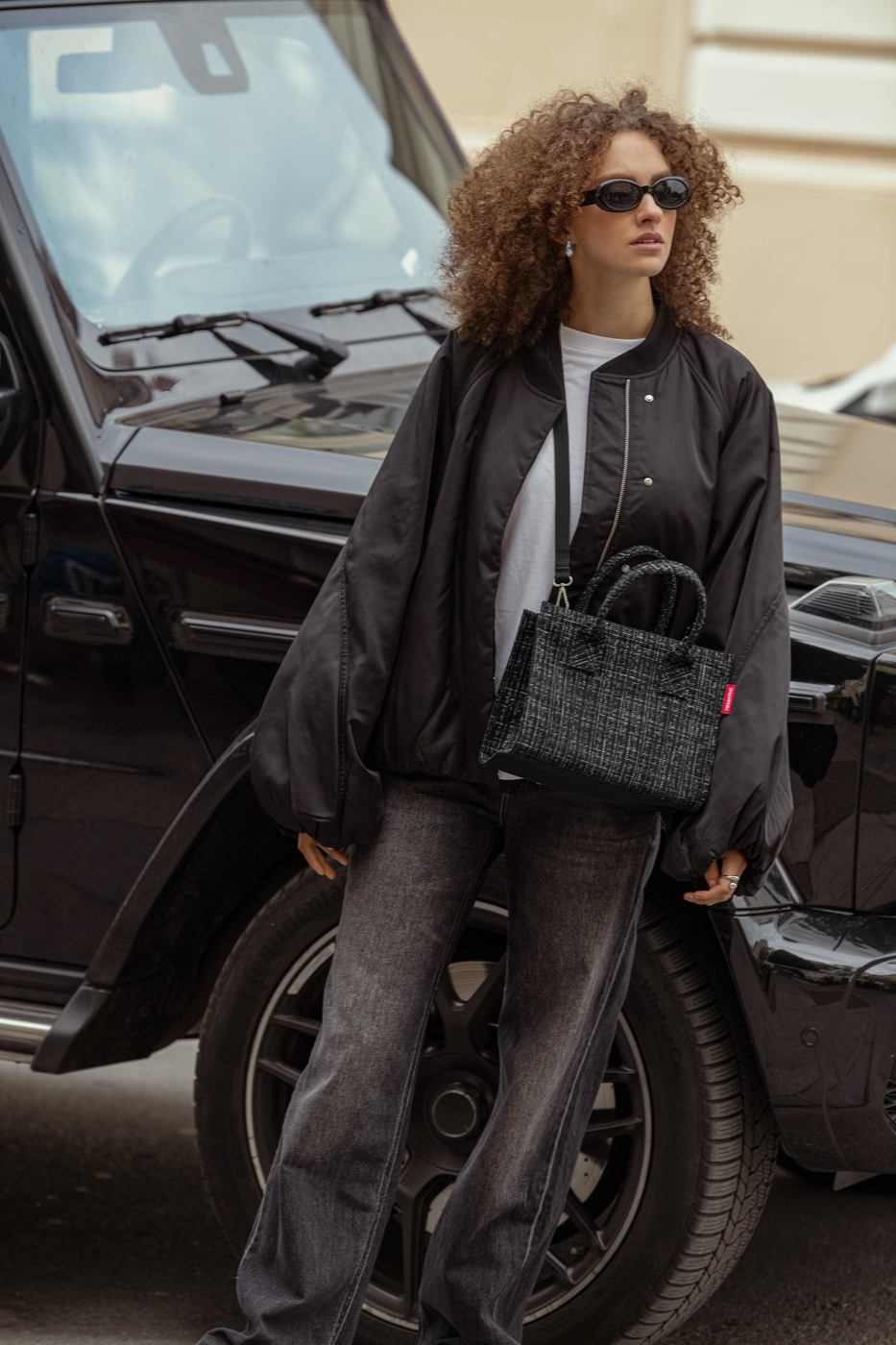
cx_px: 448
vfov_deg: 10.3
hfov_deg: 6.9
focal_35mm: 200
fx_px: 7468
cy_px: 672
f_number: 4.5
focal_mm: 200
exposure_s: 1/640
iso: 1600
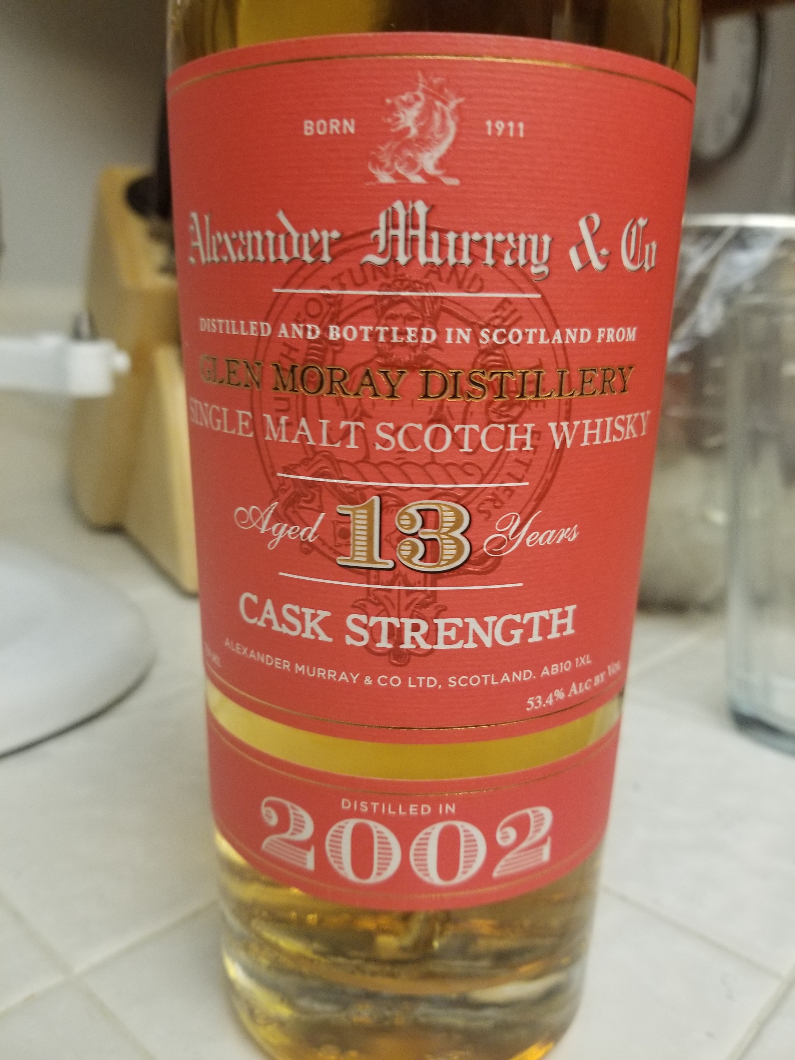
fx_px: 796
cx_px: 398
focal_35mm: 26
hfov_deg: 53.1
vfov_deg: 67.3
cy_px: 530
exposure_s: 1/30
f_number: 1.7
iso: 200
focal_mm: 4.25
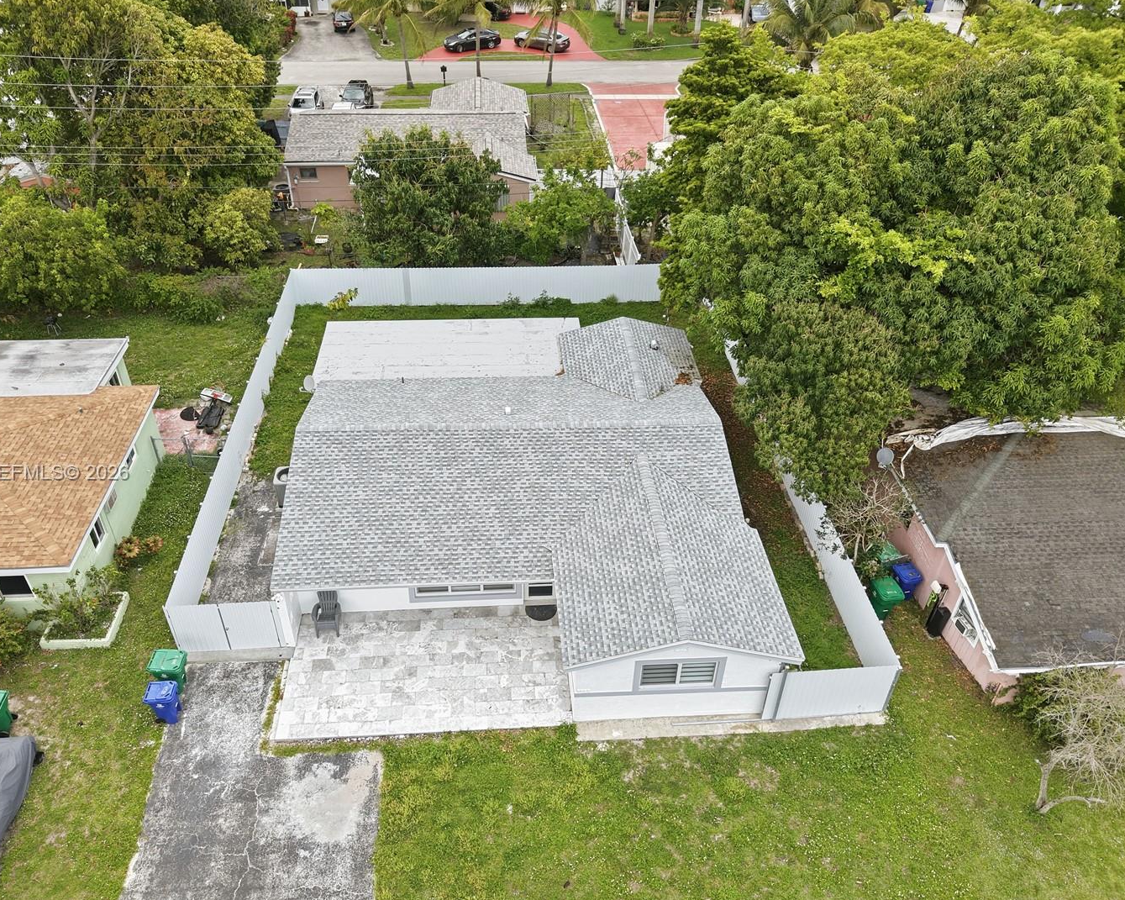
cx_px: 539
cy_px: 474
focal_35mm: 28
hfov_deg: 62.2
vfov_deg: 51.5
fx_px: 932
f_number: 1.8
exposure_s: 1/180
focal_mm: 8.7
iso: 100
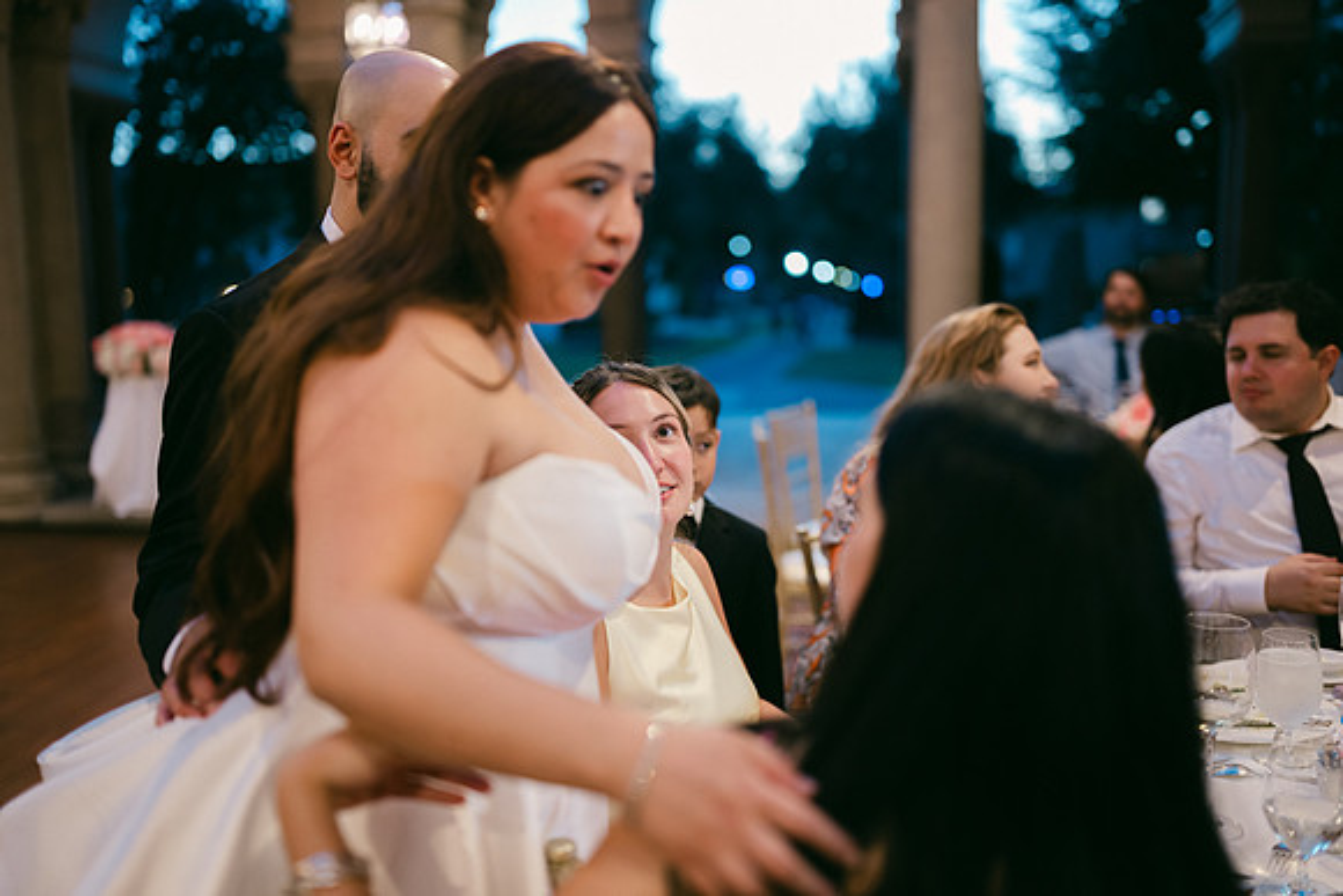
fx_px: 1306
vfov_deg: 37.9
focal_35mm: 35
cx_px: 672
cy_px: 448
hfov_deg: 54.4
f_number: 1.2
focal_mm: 35
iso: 640
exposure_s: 1/125
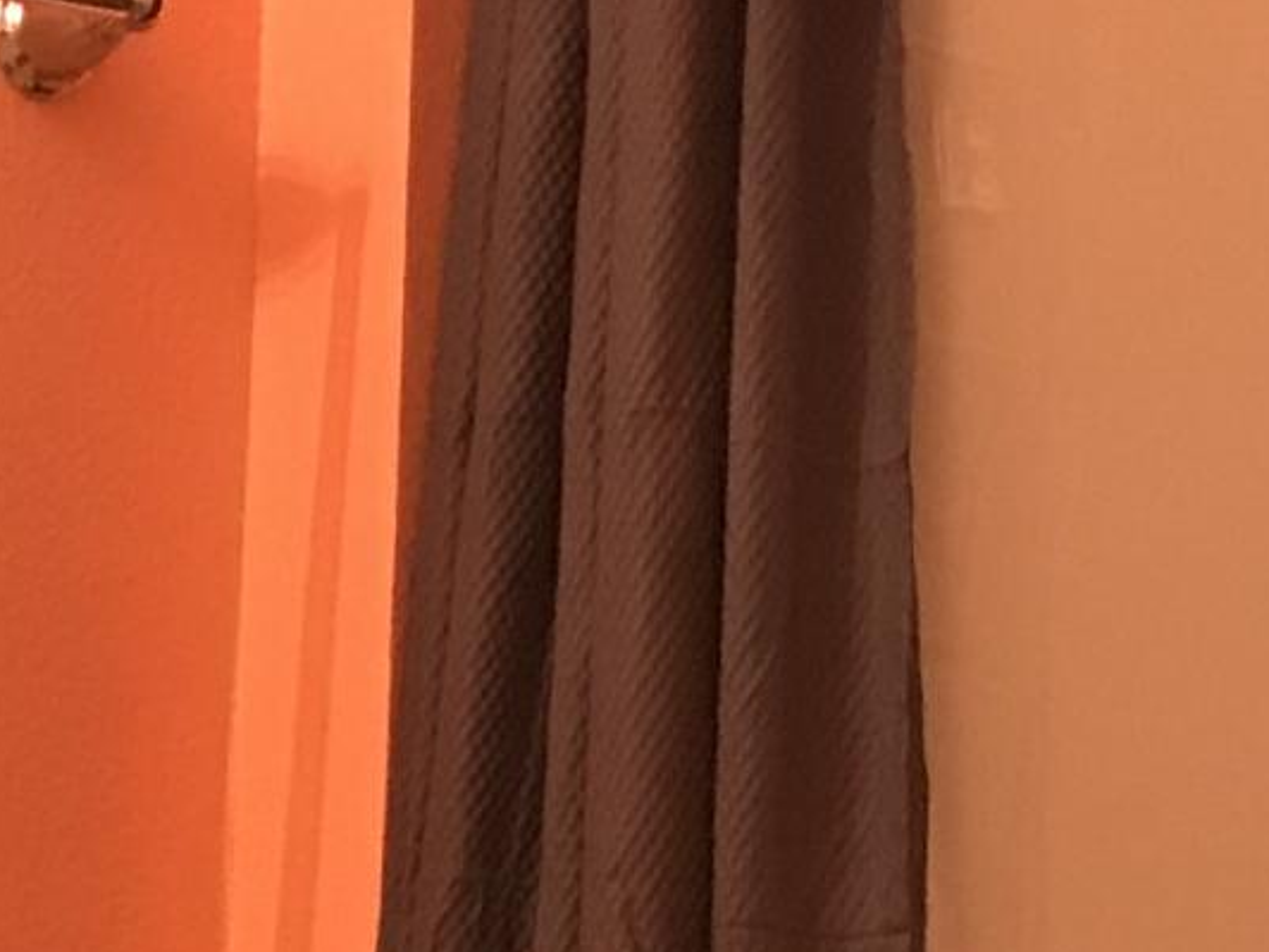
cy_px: 2178
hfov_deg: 12.1
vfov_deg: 8.7
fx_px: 5792
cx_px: -367
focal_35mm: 158
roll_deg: -0.3
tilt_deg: -6.8
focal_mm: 3.99
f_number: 1.8
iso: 50
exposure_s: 1/15
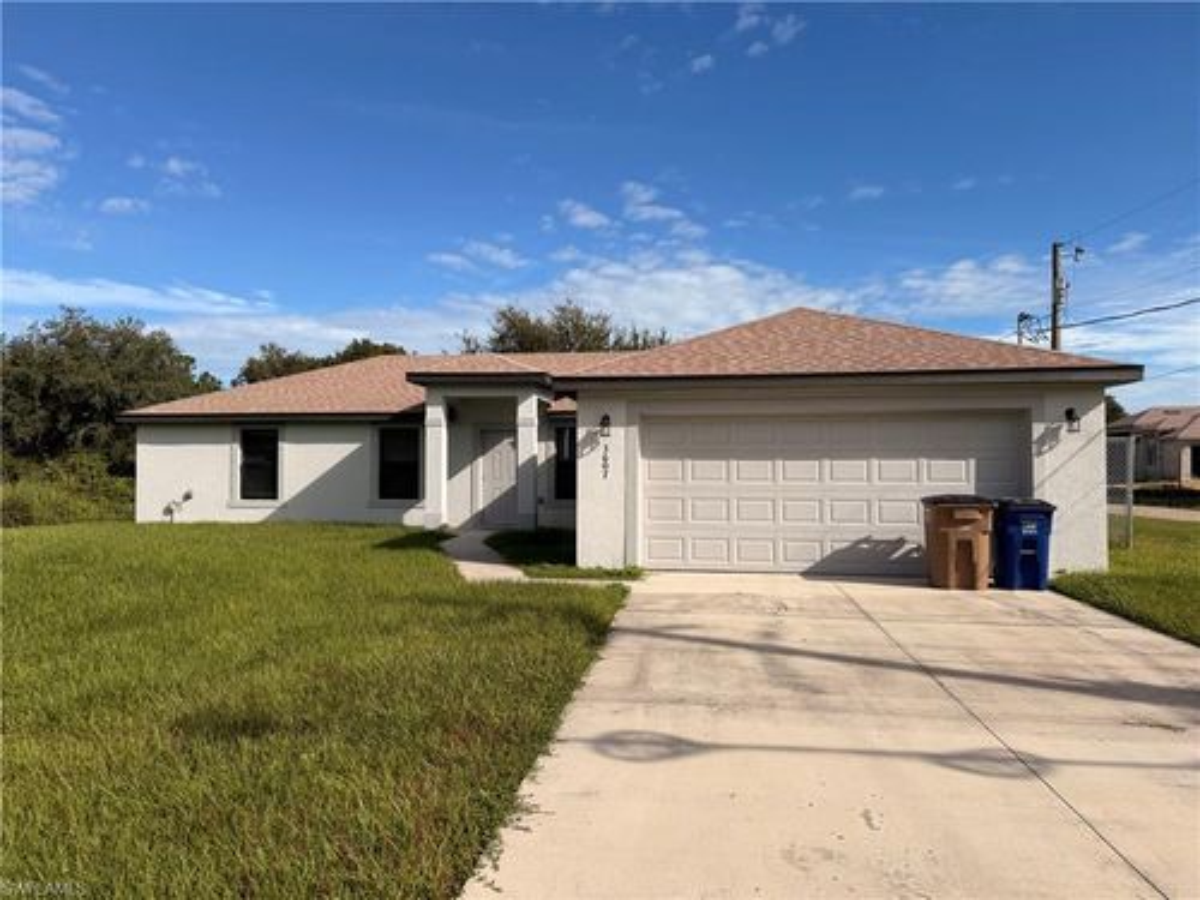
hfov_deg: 71.6
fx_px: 832
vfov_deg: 56.8
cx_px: 600
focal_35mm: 24
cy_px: 450
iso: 80
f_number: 1.78
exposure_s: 1/6711
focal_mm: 6.76
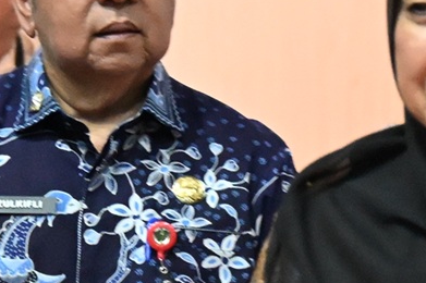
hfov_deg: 5.3
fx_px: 4611
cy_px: 317
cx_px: 158
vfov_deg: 3.5
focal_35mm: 390
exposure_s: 1/250
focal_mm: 72
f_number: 6
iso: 12800
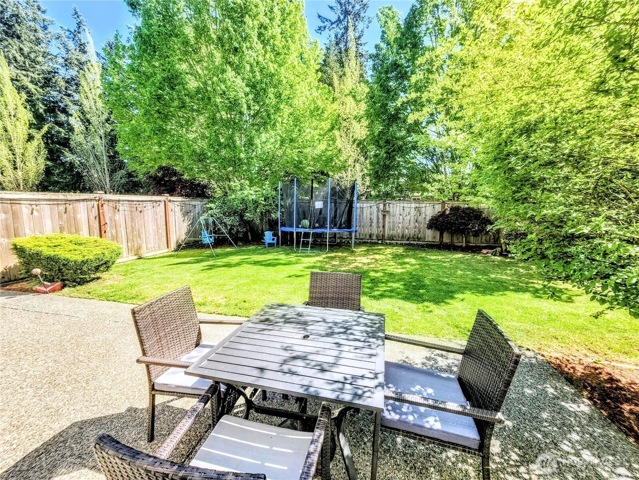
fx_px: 240
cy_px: 240
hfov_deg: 106.2
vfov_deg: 89.9
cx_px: 320
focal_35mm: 13
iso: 50
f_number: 2.2
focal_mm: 2.2
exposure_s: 1/559
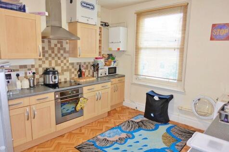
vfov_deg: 53.1
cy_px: 76
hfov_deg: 73.8
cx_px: 114
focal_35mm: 24
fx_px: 153
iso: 200
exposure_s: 1/30
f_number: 1.8
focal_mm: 8.8
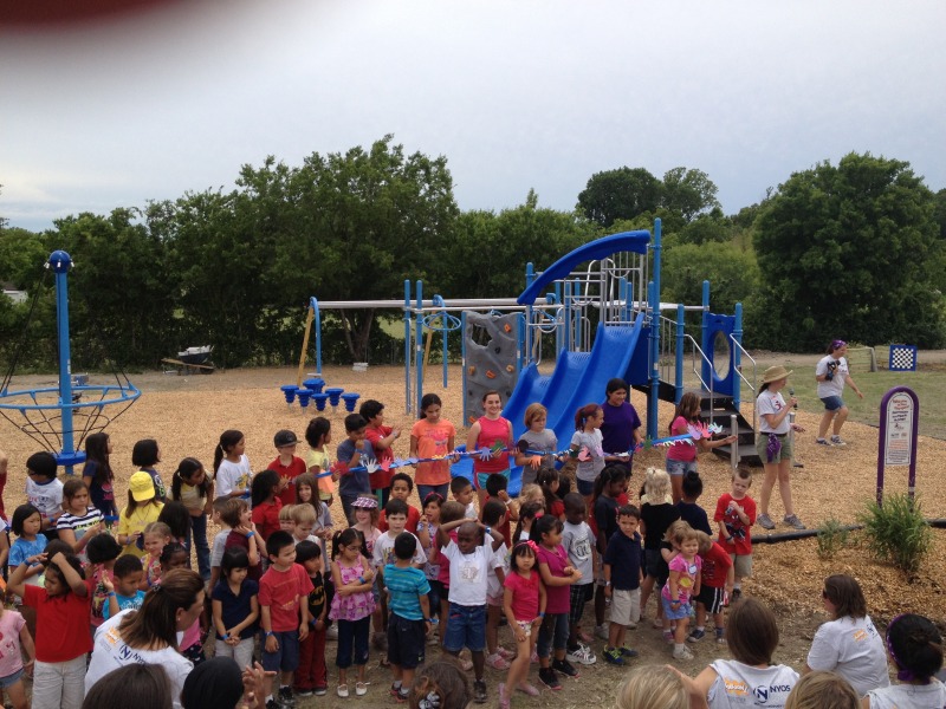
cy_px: 354
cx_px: 473
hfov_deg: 52.6
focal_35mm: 35
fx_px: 956
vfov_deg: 40.7
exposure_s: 1/1672
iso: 50
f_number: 2.4
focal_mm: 4.28
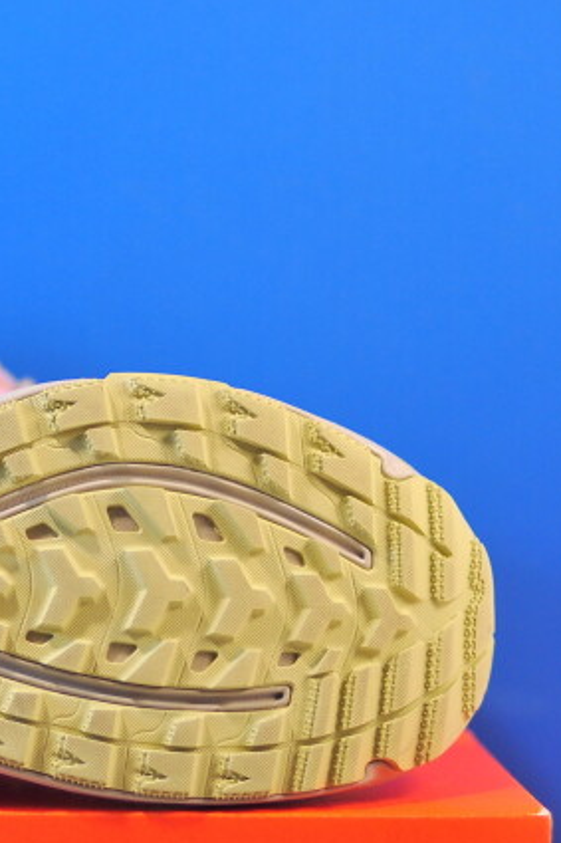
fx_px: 3298
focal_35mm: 141
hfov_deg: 9.6
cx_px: -79
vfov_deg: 14.6
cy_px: 380
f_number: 2
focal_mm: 50
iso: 250
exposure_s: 1/320
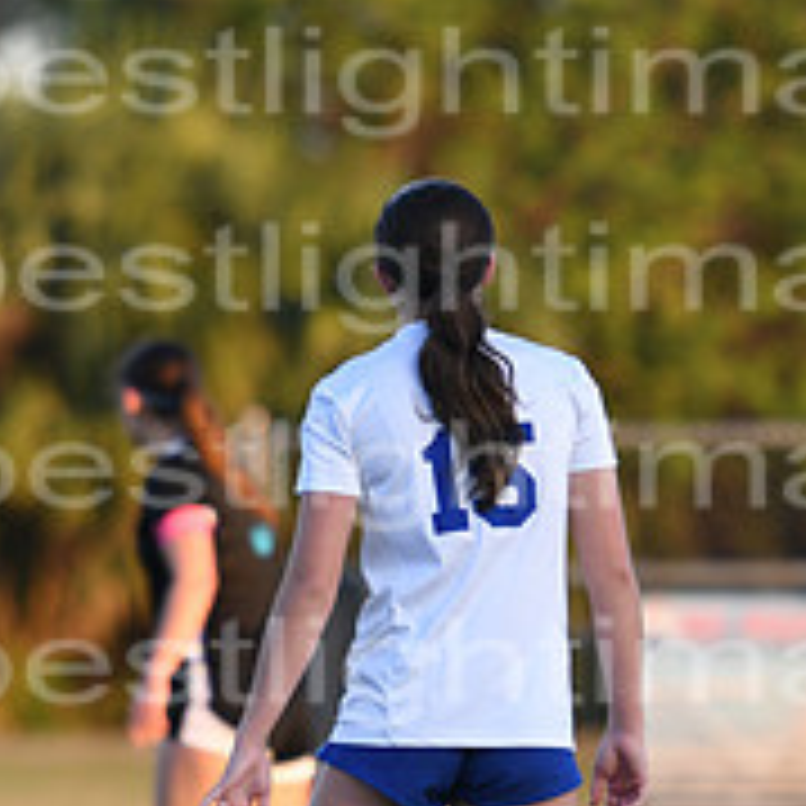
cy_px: 574
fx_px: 20679
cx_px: 527
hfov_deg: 2.2
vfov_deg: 2.2
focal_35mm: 785
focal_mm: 190
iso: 280
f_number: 2.8
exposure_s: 1/800
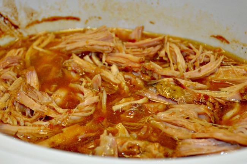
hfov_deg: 35.1
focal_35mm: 57
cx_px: 124
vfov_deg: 23.7
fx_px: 390
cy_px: 82
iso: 800
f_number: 4.2
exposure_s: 1/60
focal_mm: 38
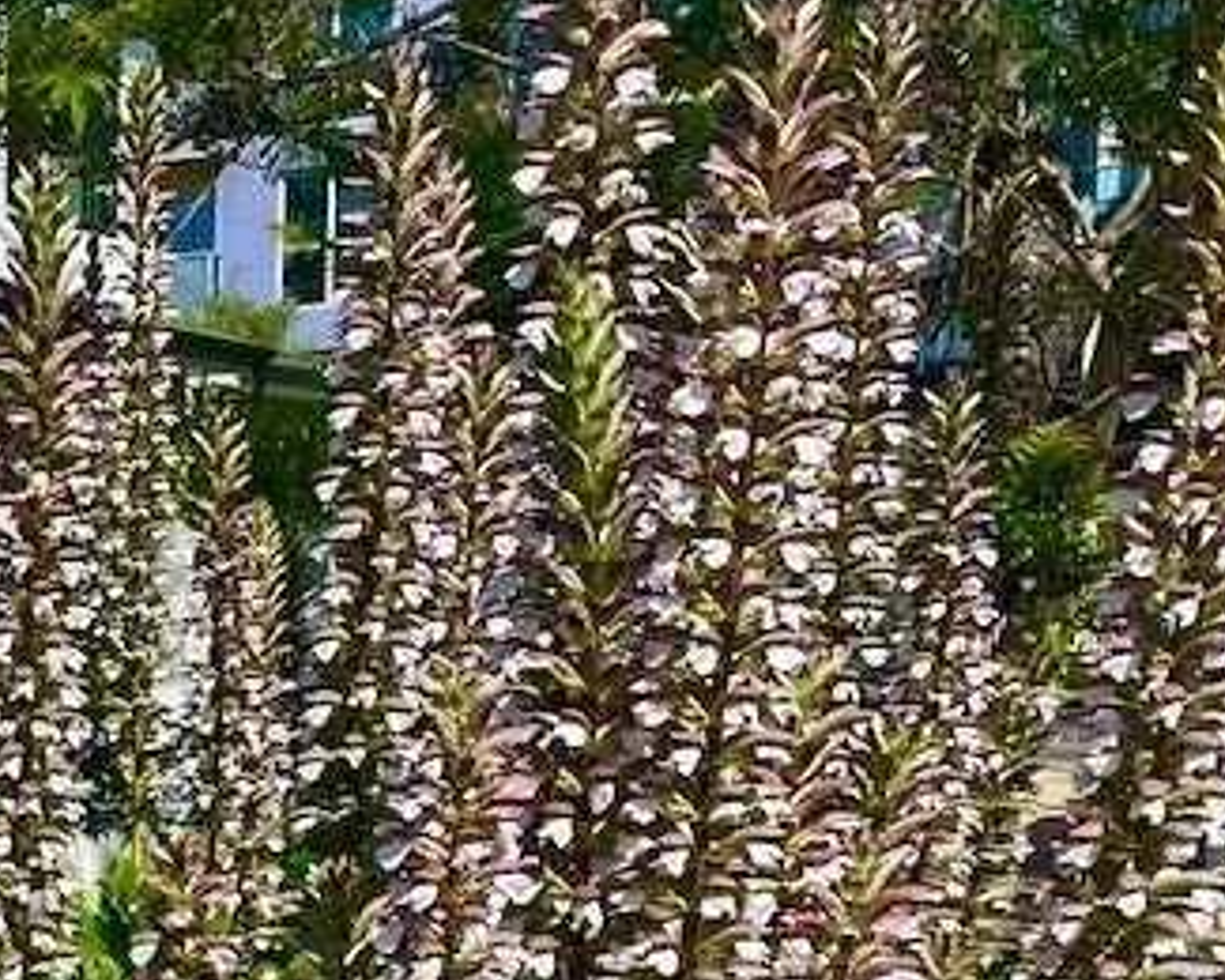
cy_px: 1315
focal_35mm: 80
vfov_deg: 17.8
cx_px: -592
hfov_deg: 20.5
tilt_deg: -11.8
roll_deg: +3.0
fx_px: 2900
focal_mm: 4.2
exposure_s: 1/2564
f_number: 1.6
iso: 32
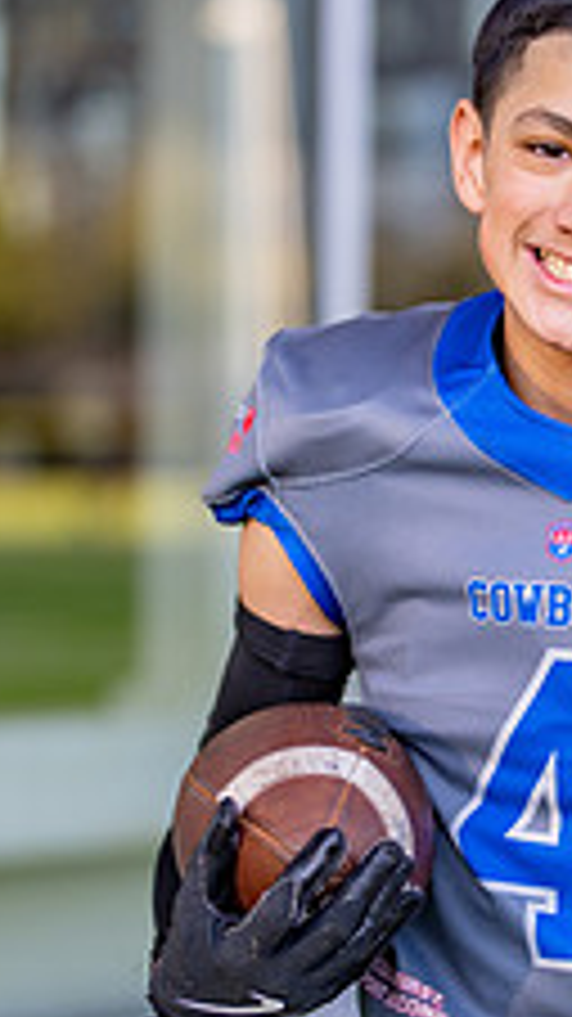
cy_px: 598
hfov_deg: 8.3
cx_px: 586
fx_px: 3913
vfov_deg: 14.8
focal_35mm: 145
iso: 100
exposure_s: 1/640
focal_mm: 50
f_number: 1.2
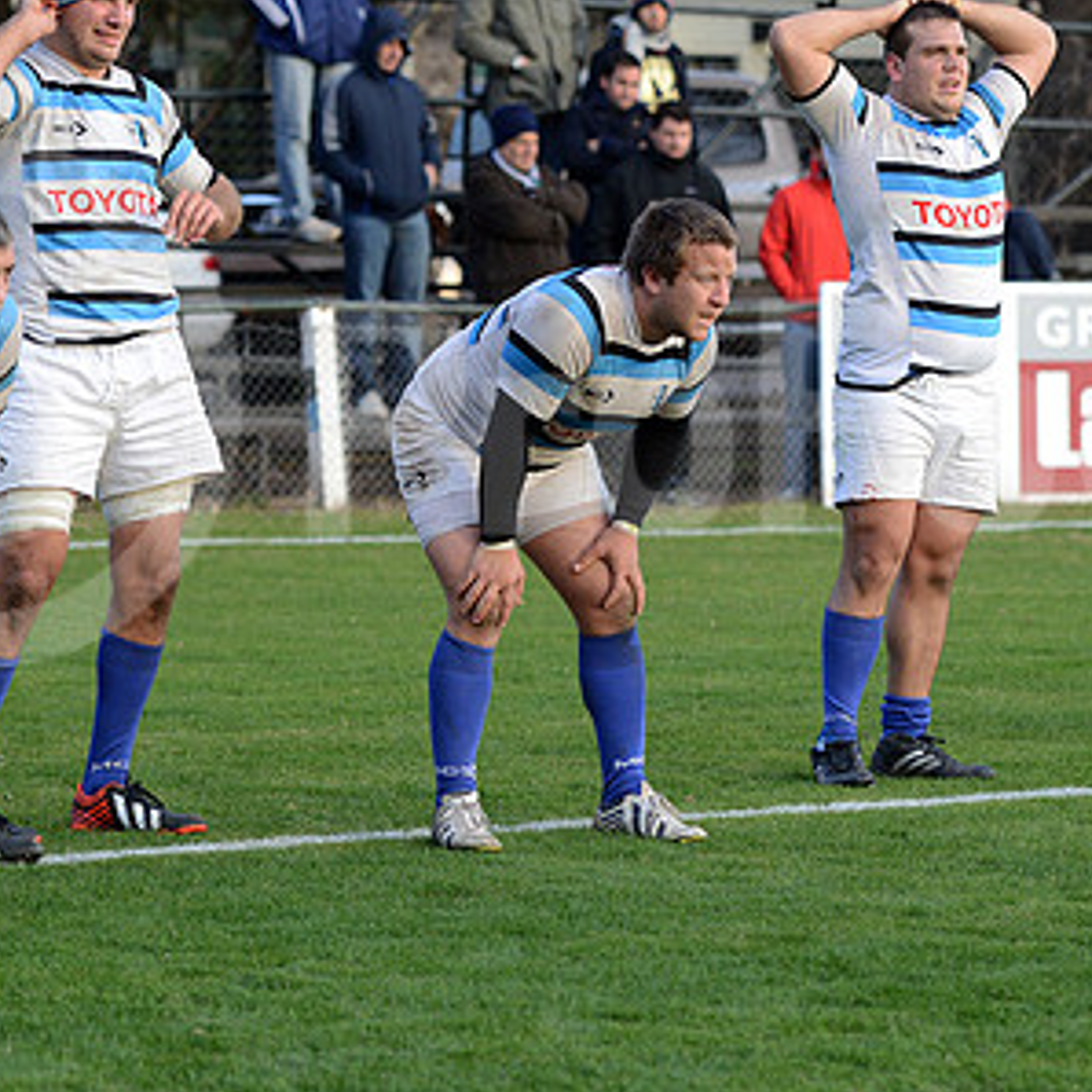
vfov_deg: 10.3
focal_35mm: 169
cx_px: 601
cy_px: 409
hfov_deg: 10.3
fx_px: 6032
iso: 1000
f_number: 2.8
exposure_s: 1/500
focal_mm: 102
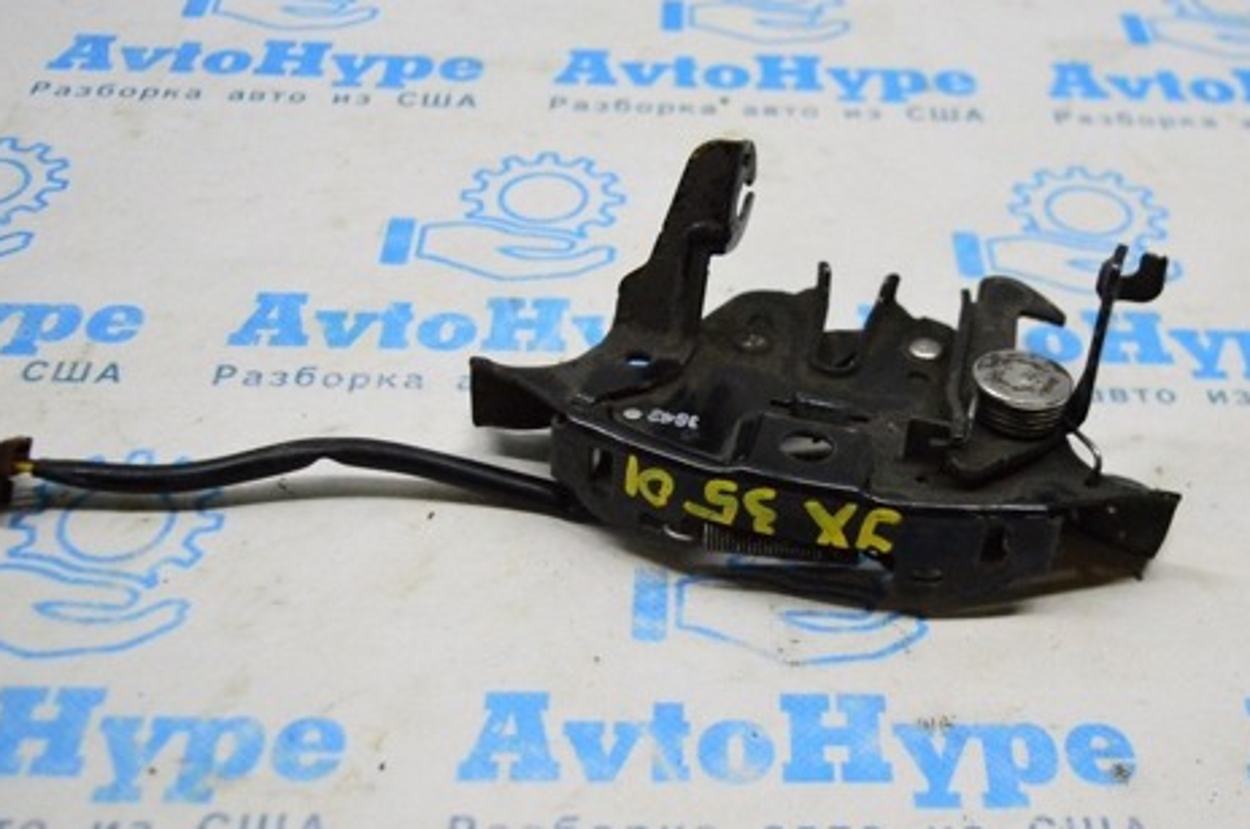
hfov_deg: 41.3
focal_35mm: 48
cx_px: 742
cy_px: 401
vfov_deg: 28.1
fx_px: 1653
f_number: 3.8
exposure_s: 1/1000
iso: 6400
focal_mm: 23
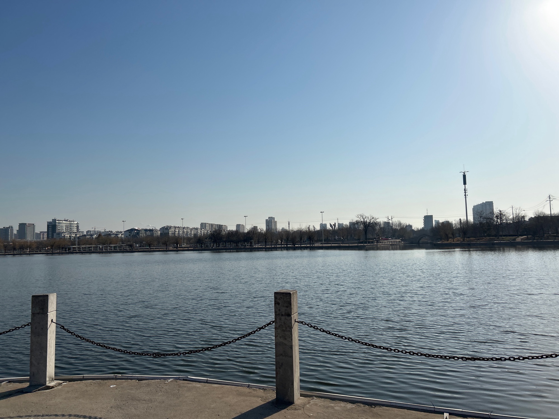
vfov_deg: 53.1
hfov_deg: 67.3
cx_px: 280
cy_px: 210
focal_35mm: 26
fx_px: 420
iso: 50
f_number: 1.5
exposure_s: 1/14286
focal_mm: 5.7
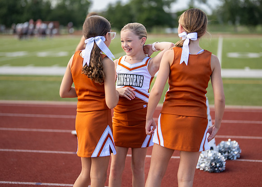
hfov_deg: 29.9
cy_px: 80
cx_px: 136
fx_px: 491
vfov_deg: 21.6
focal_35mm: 66
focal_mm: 50
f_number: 1.2
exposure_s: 1/5000
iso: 200
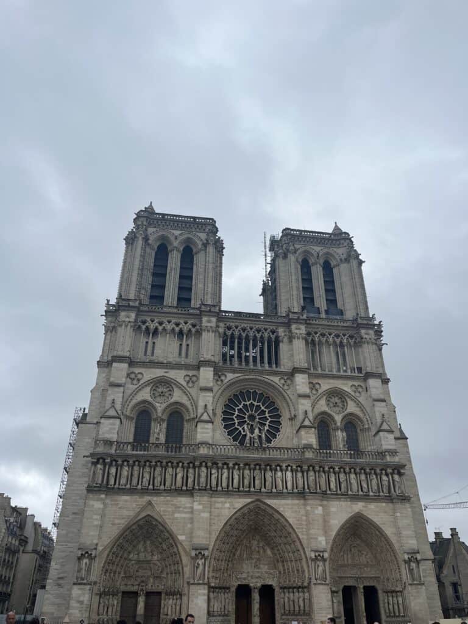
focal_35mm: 26
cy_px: 312
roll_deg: +0.3
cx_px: 234
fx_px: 469
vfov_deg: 67.3
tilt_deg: +32.2
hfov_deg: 53.1
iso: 50
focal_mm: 5.1
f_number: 1.6
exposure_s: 1/3413
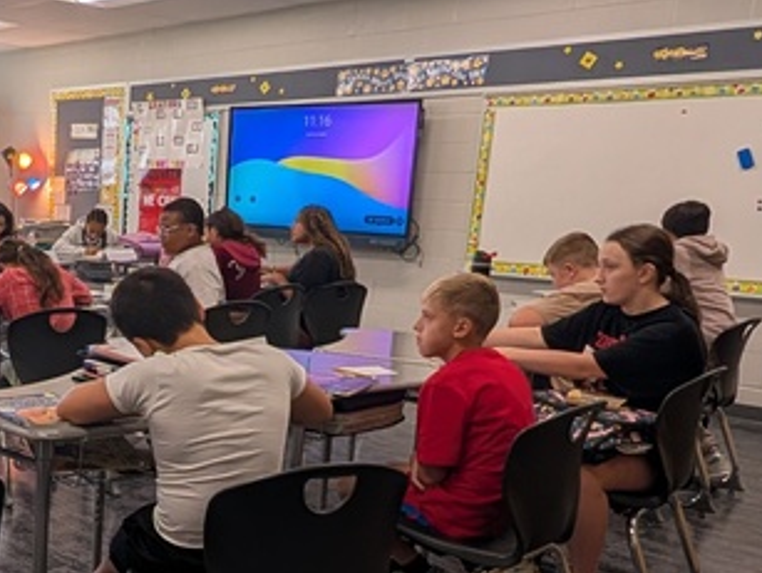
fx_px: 882
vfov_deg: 35.3
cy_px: 420
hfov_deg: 41.5
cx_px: 25
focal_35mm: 40
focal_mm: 2.02
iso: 47
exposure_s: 1/206
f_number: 1.7
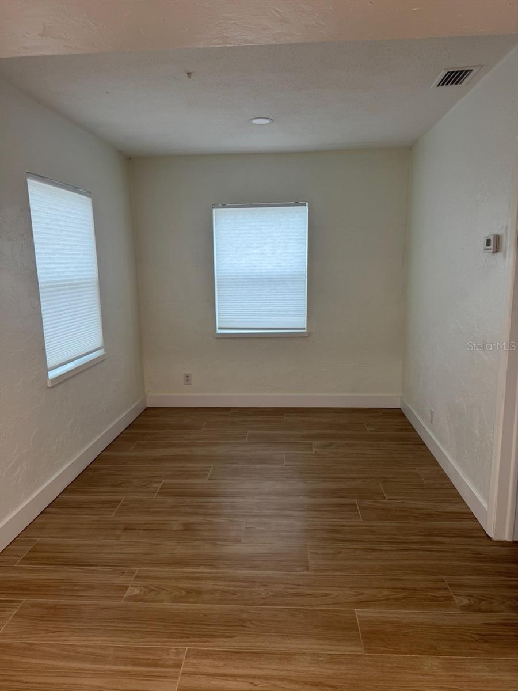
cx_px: 259
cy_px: 346
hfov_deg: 56.8
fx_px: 479
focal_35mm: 24
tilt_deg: -9.2
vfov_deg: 71.6
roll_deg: +2.5
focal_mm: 6.76
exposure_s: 1/60
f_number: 1.78
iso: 125
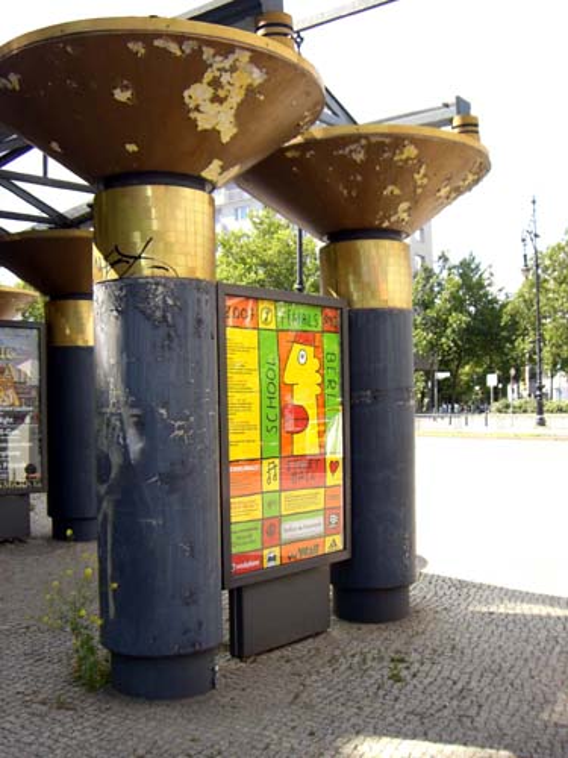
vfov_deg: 49.0
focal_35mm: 38
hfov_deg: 37.7
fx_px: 831
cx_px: 284
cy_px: 379
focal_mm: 6.2
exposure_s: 1/320
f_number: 2.7
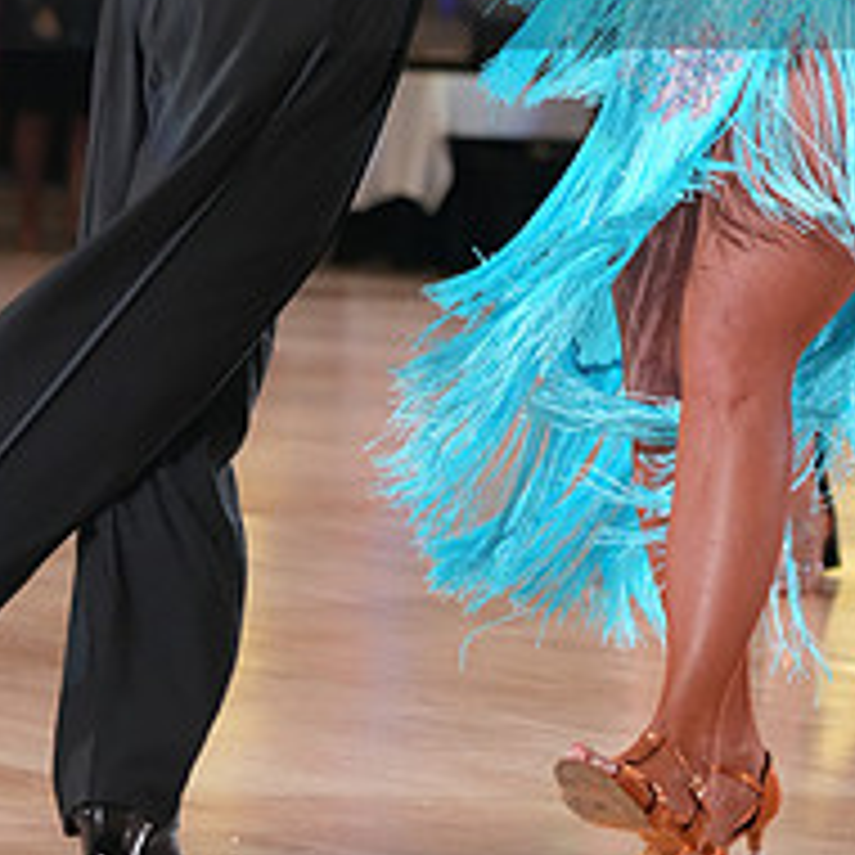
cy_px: -99
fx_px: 7098
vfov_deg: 6.9
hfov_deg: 6.9
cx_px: 538
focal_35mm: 254
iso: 4000
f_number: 4
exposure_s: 1/500
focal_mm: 98
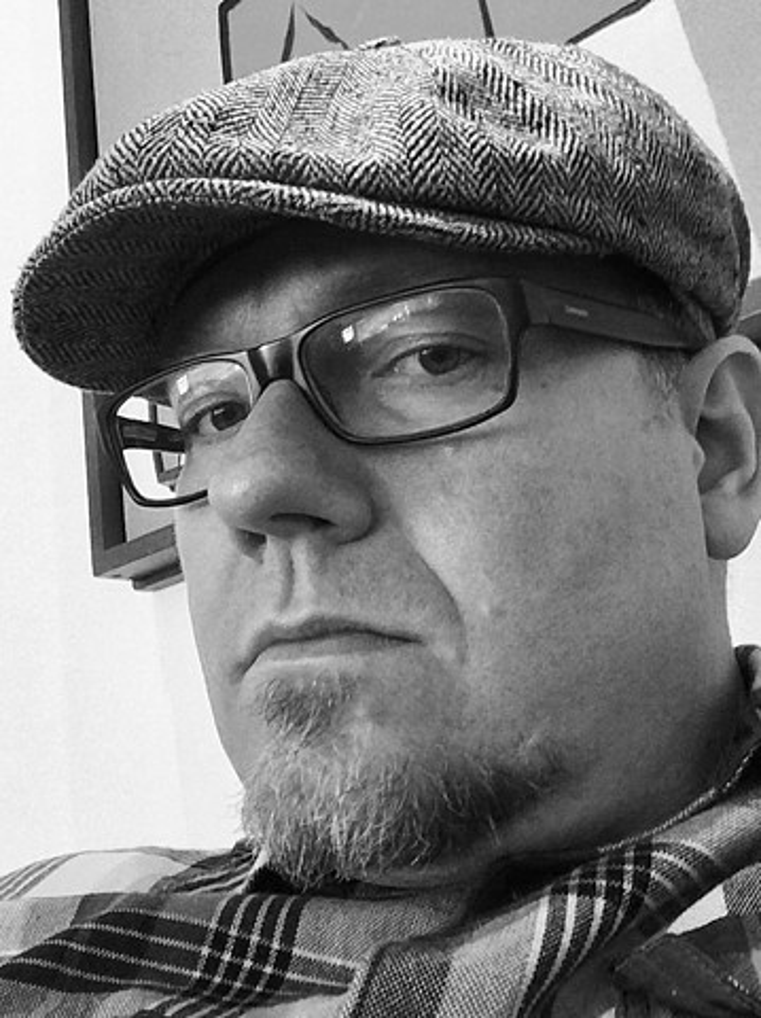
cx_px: 380
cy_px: 509
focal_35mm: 33
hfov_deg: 42.9
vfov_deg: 55.4
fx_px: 969
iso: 400
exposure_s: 1/24
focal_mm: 2.2
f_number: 2.4
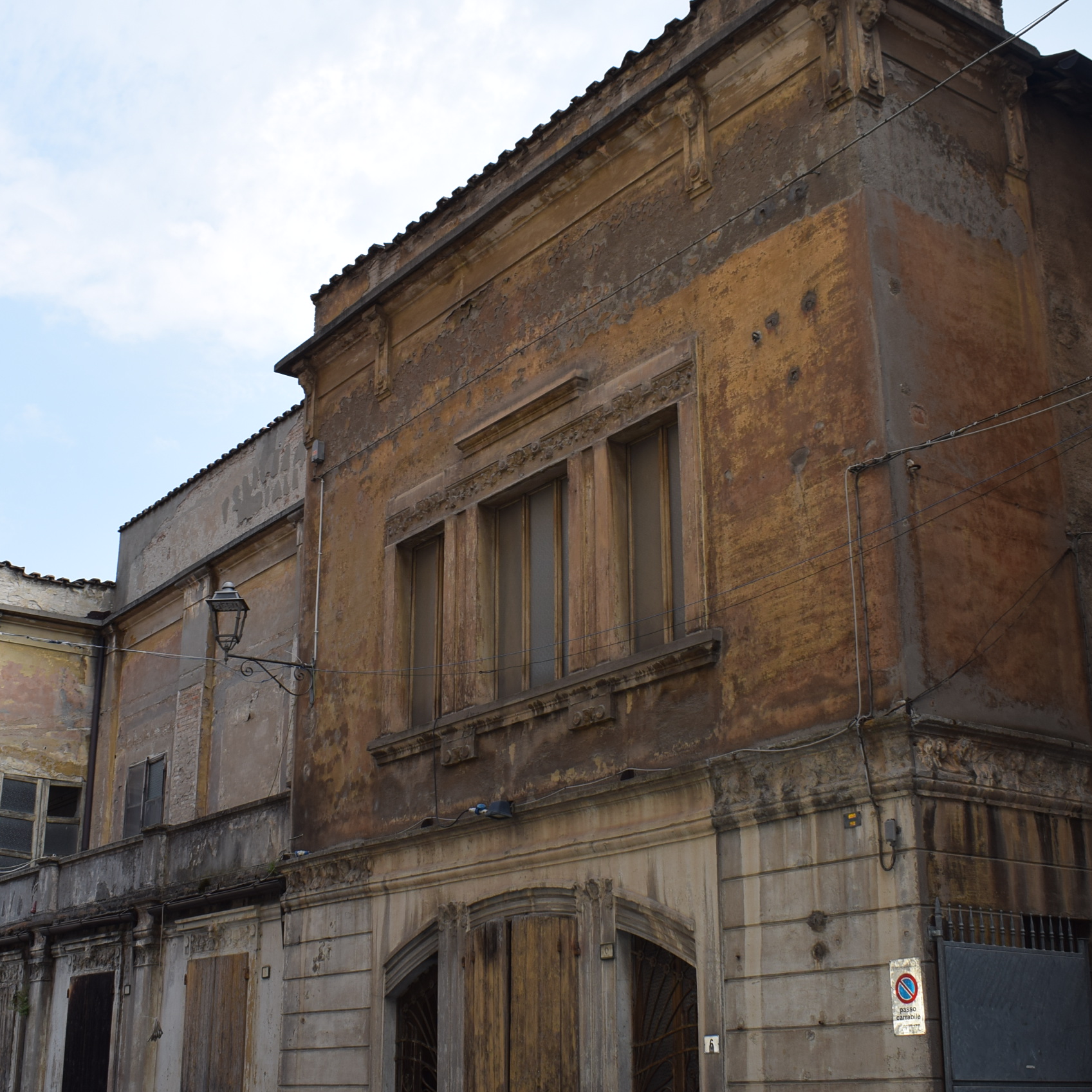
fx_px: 1606
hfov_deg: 37.5
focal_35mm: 45
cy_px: 530
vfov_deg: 37.5
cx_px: 474
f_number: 7.1
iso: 100
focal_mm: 20
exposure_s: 1/200
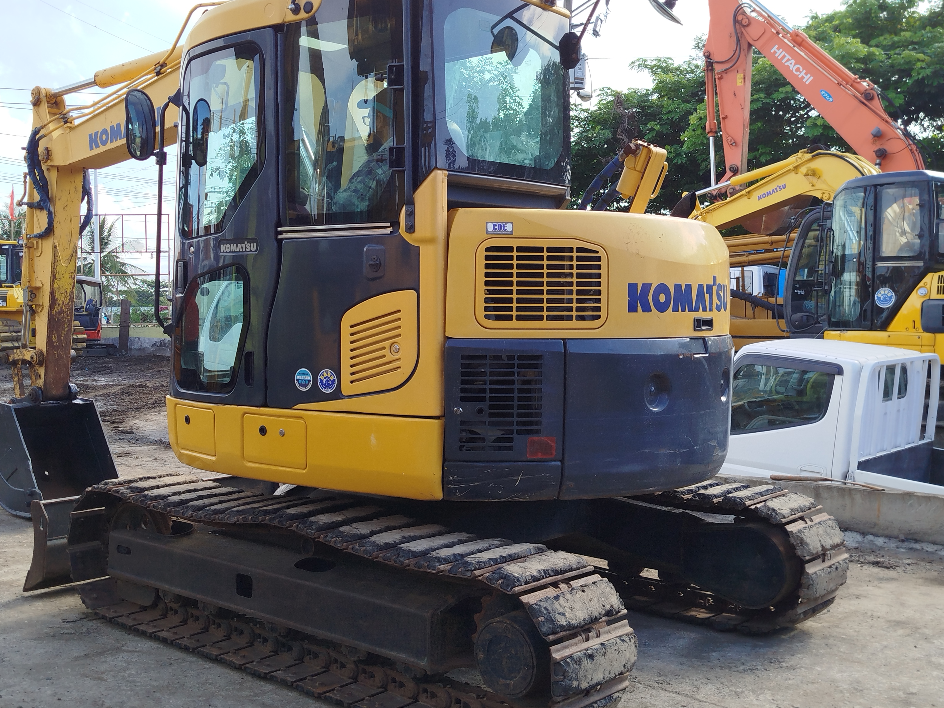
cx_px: 418
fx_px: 1063
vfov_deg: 36.8
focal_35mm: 39
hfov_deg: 47.8
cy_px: 336
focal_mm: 5.31
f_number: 1.7
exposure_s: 1/487
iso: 50
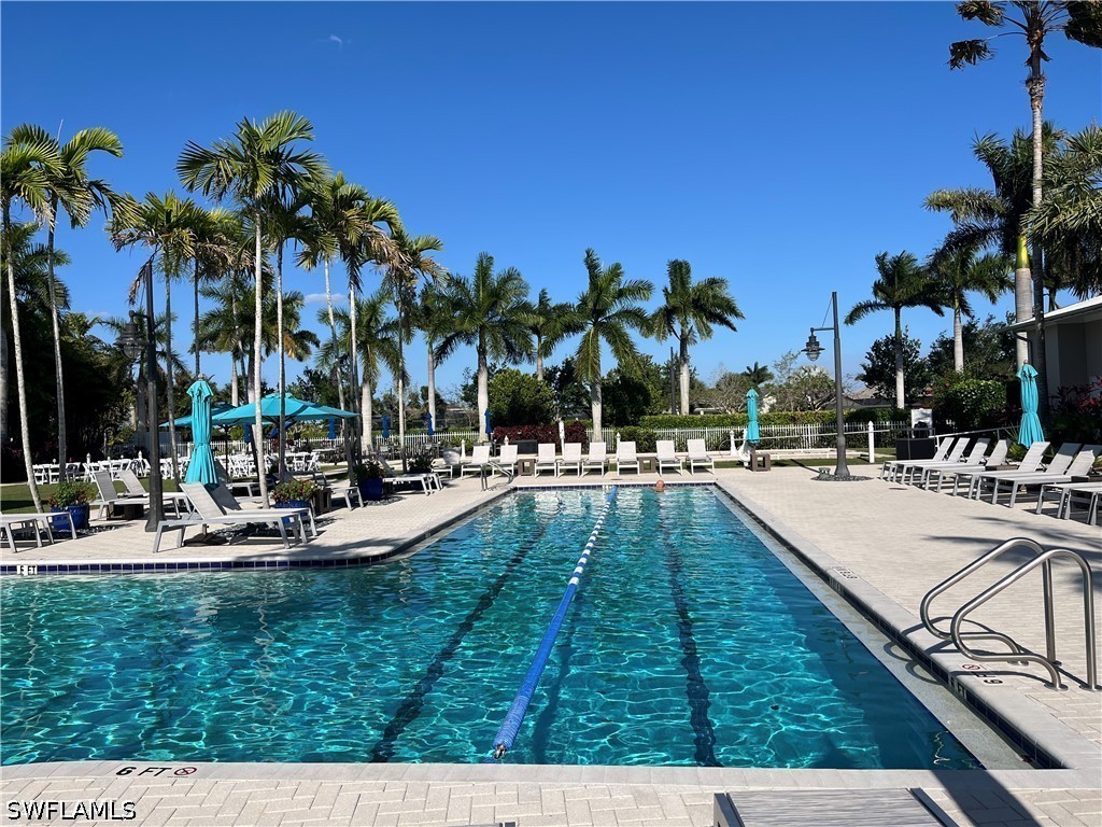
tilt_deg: +1.3
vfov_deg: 53.1
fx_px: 828
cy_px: 414
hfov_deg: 67.3
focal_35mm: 26
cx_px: 551
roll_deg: +2.5
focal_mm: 5.1
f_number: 1.6
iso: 50
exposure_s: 1/5319
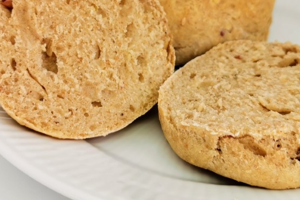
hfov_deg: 36.3
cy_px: 62
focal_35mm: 55
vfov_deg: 24.4
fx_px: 458
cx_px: 147
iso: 50
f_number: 1.6
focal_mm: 5.56
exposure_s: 1/145
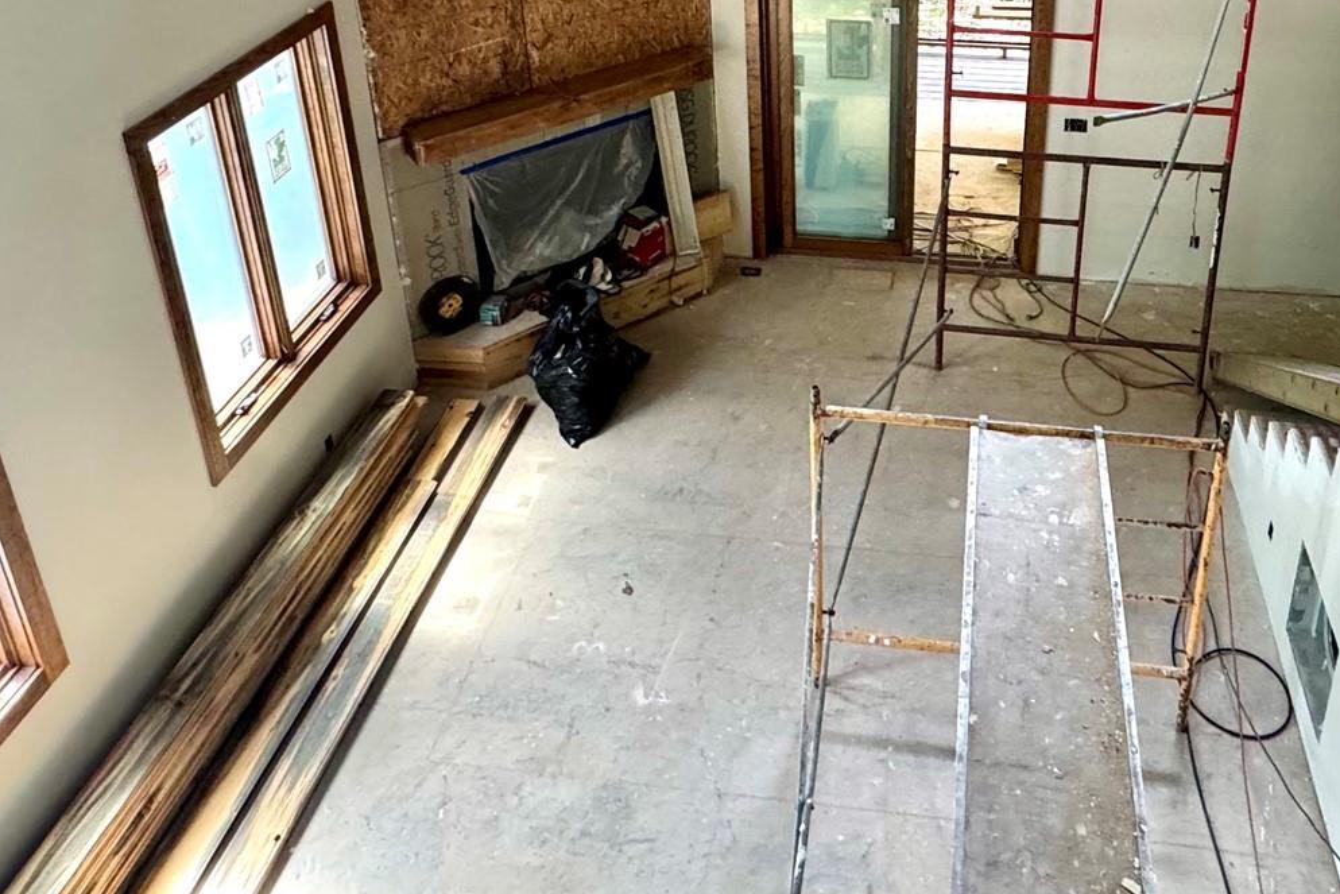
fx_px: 1117
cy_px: -23
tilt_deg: -20.7
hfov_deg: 60.8
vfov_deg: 38.2
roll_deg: +0.1
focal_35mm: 30
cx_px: 863
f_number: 2.2
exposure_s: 1/60
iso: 250
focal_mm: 2.22
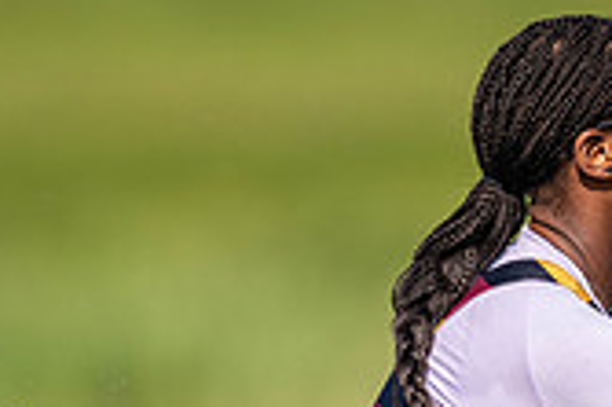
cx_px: 597
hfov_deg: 1.0
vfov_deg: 0.7
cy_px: 402
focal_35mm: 2088
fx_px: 35461
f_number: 4
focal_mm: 600
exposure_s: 1/2500
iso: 220
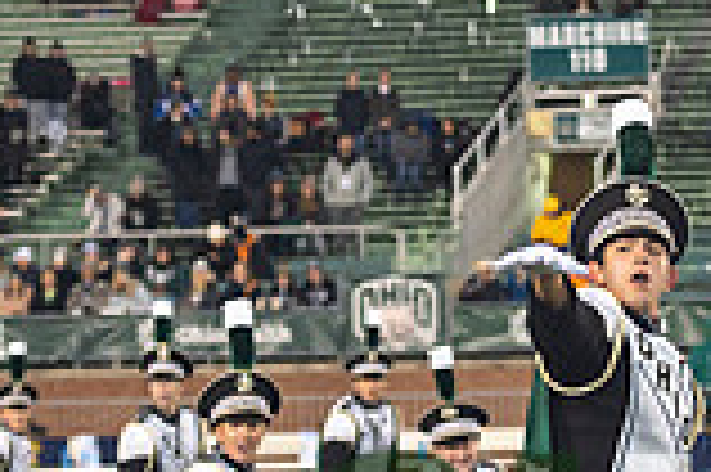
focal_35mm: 257
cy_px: 661
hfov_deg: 8.0
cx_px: 652
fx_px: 5070
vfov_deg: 5.3
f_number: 2.8
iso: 1000
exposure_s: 1/500
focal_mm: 70
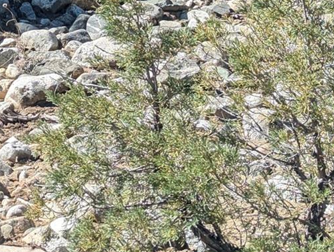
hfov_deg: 12.7
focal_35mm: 152
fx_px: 1469
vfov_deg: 9.5
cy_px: -116
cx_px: -52
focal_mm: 6.81
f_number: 1.85
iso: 42
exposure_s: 1/1357
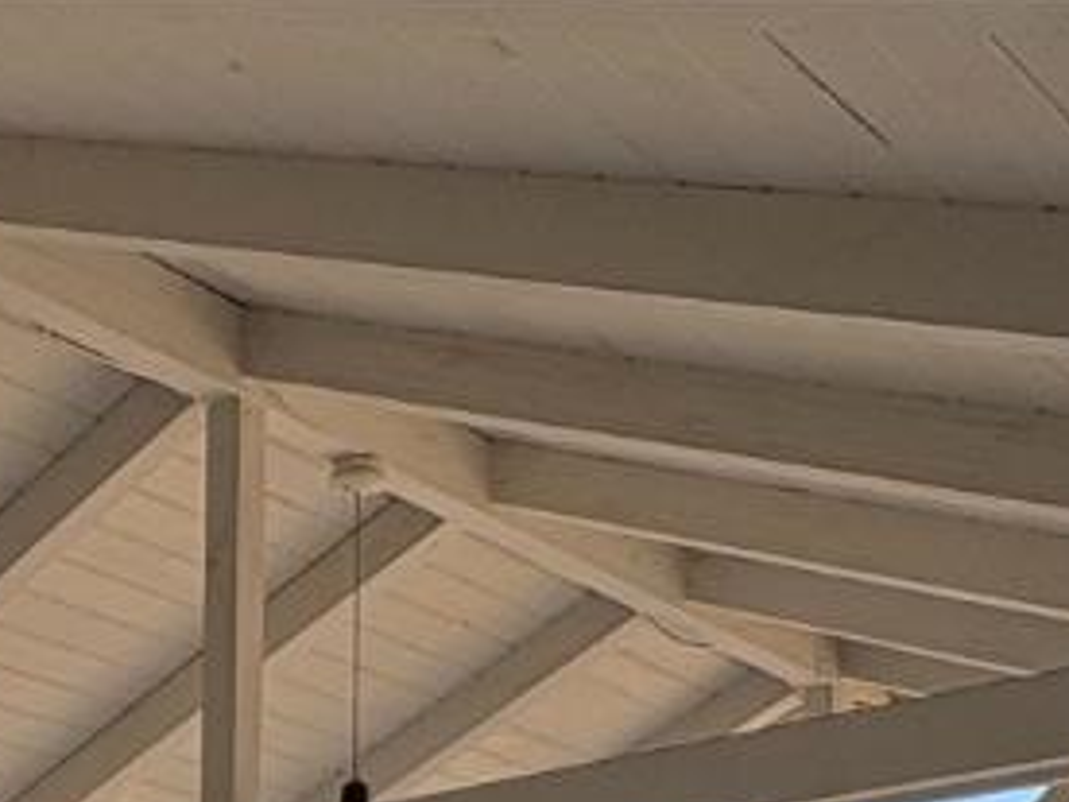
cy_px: 1420
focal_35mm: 76
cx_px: 58
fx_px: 2347
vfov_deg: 16.4
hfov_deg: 24.7
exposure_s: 1/889
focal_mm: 2.22
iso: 40
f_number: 2.2
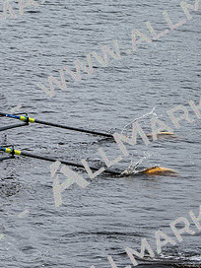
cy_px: 114
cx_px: -34
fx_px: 4769
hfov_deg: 2.4
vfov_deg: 3.2
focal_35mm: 616
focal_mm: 200
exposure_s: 1/2000
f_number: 2.8
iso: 160
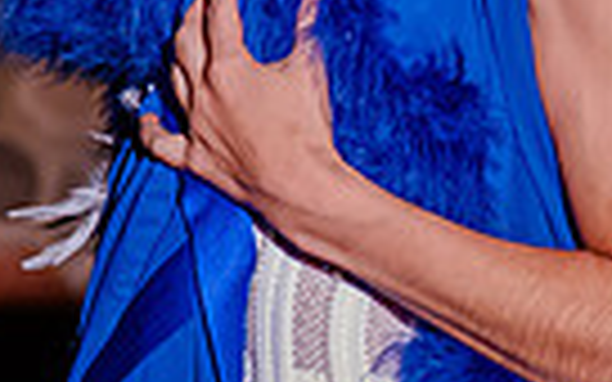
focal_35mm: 715
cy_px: 381
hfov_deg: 2.9
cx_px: 702
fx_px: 11925
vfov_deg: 1.8
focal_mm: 120
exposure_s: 1/400
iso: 4000
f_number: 4
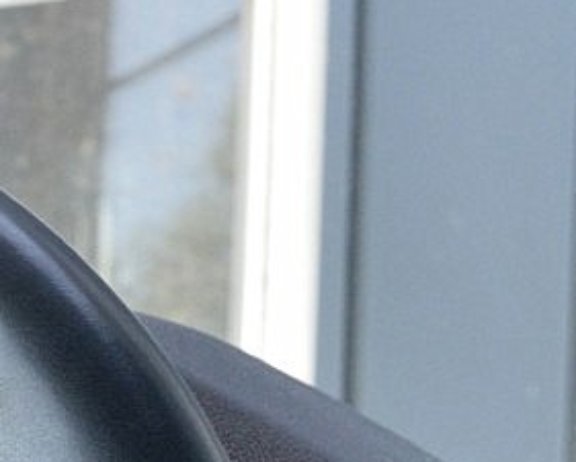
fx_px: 2911
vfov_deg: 8.5
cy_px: 975
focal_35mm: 171
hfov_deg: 9.9
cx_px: -828
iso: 720
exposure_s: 1/60
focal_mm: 21
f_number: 8
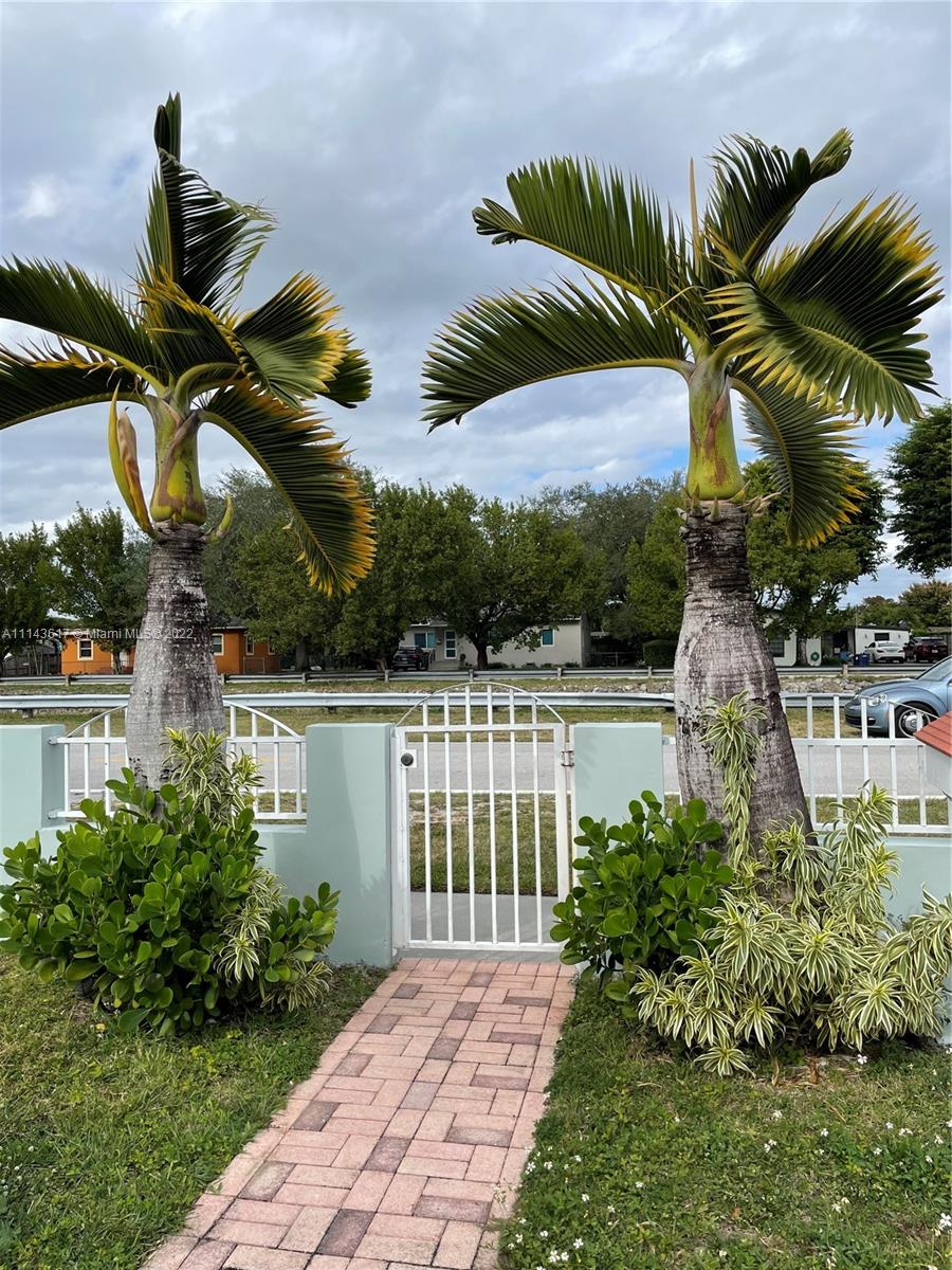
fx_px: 953
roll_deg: +0.8
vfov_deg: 67.3
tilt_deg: +1.0
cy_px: 635
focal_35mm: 26
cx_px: 476
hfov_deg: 53.1
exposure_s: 1/3300
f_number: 1.6
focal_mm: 4.2
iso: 32
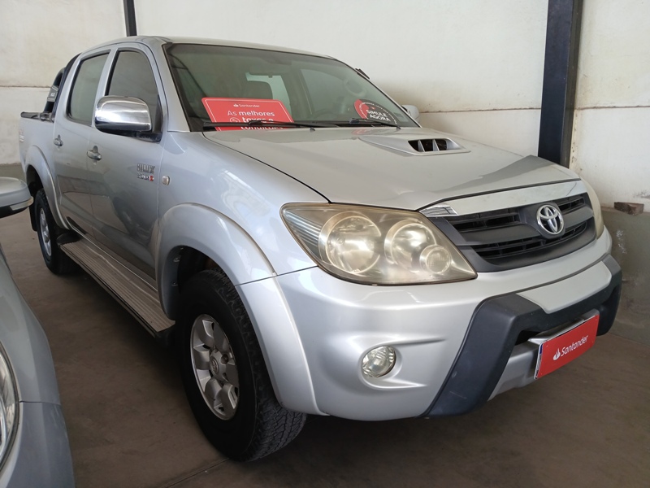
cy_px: 244
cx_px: 325
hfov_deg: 67.3
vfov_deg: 53.1
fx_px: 488
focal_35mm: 26
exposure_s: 1/60
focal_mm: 3.98
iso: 64
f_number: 1.8
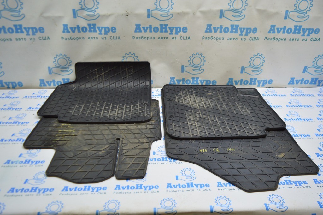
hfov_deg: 67.4
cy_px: 108
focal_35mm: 27
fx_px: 242
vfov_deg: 47.9
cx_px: 162
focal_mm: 18
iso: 400
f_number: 3.5
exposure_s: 1/50
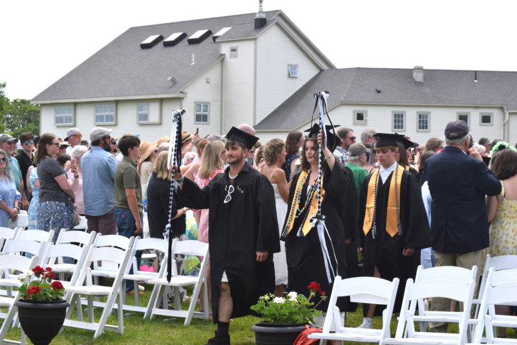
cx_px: 258
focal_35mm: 90
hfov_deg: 22.6
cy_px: 172
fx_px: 1292
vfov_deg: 15.2
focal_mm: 60
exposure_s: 1/1600
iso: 400
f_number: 6.3
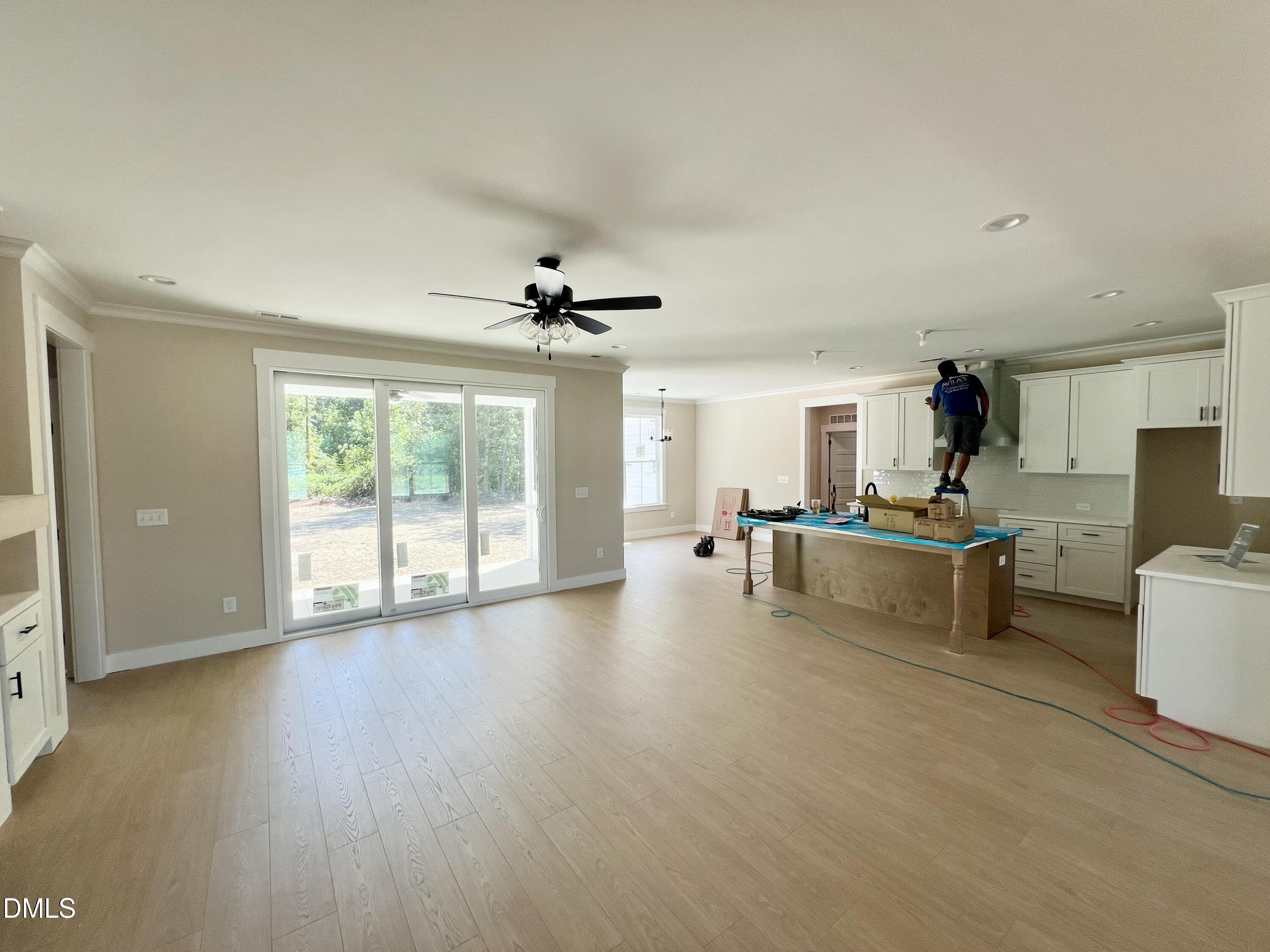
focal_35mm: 13
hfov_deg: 106.2
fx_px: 477
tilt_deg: -2.3
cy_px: 476
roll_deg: +0.9
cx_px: 635
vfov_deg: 89.9
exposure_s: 1/101
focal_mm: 1.57
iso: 32
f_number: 1.8
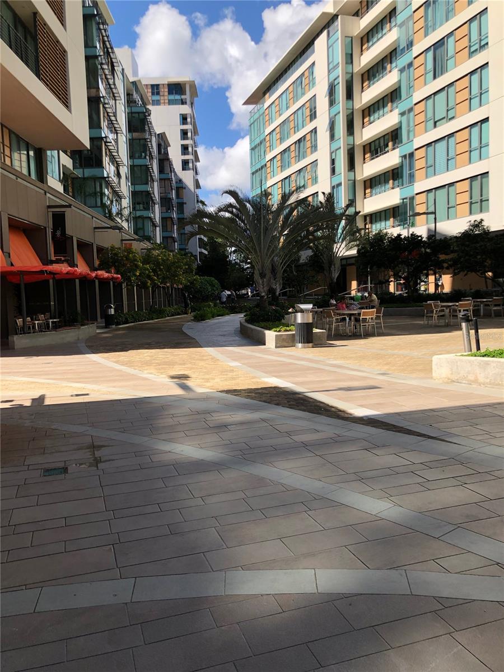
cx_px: 252
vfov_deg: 63.4
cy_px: 336
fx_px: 544
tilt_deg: -3.9
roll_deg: +2.0
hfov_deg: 49.7
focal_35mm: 28
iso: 20
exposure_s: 1/1779
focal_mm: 4
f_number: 1.8
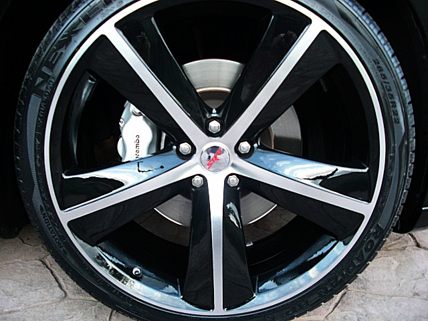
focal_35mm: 36
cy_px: 160
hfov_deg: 51.4
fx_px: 445
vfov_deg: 39.7
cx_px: 214
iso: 200
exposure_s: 1/100
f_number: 2.8
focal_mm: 6.3
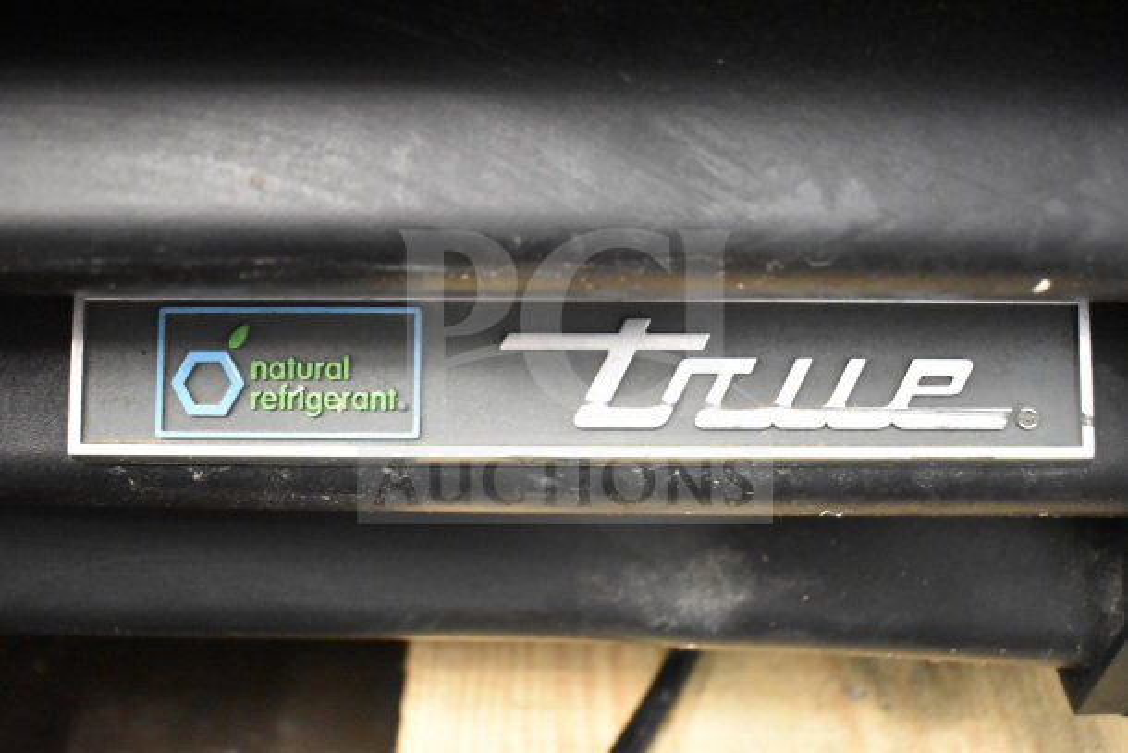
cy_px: 376
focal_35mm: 34
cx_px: 564
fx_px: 1081
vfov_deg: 38.4
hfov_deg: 55.1
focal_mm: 23
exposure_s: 1/80
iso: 6400
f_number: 4.5
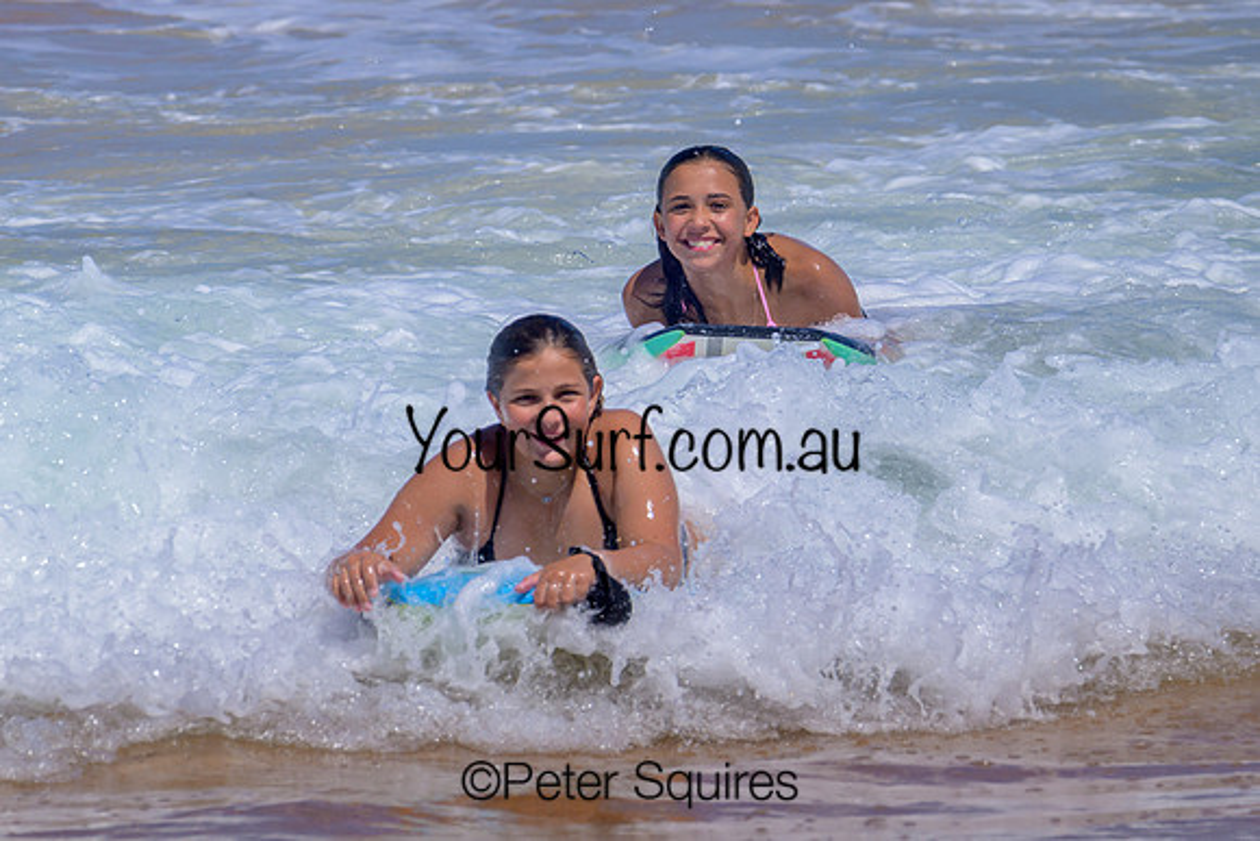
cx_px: 694
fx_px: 23805
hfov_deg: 3.0
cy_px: 269
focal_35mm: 680
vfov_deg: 2.0
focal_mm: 500
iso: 560
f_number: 11
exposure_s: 1/2000
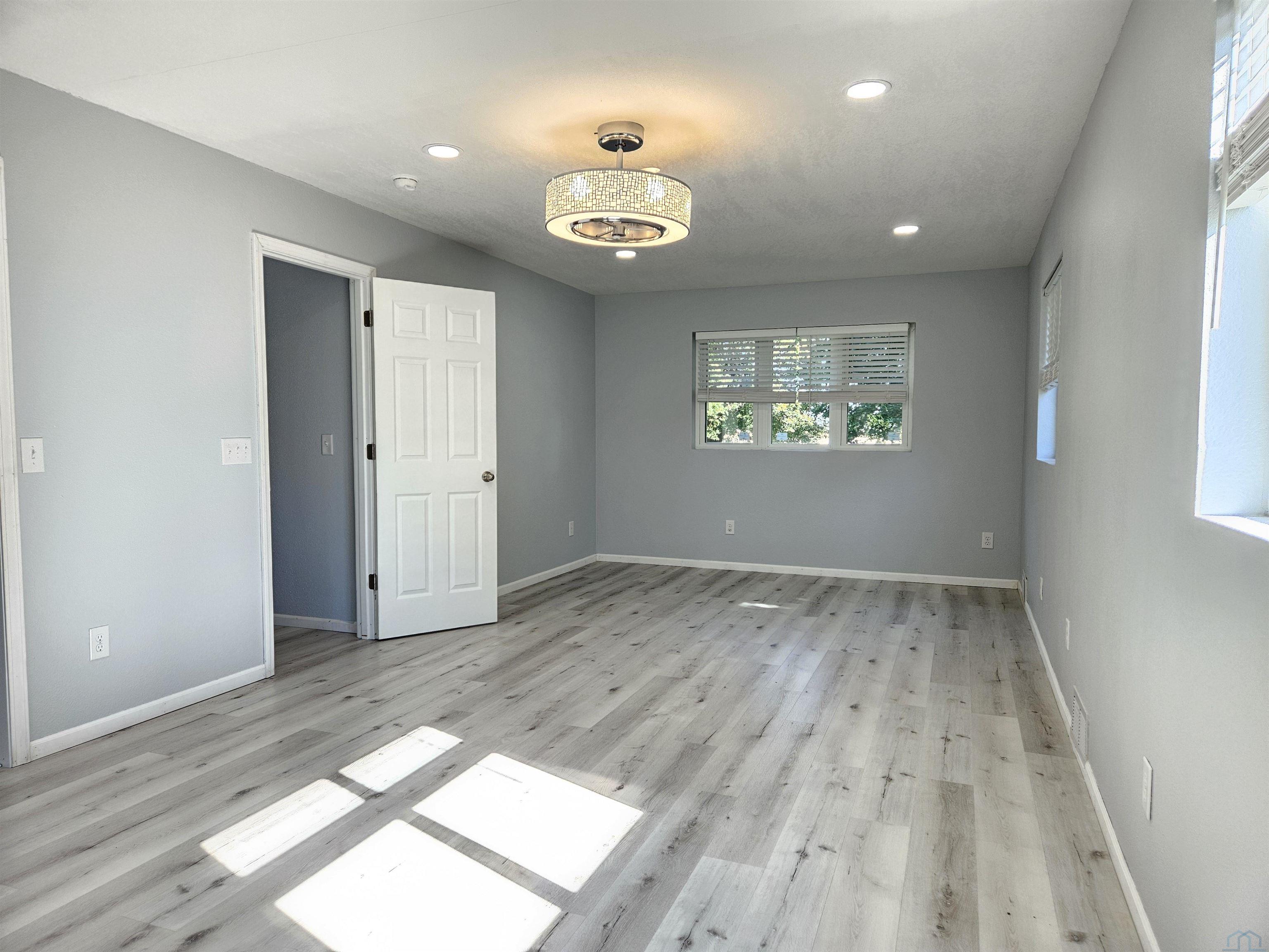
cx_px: 634
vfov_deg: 58.9
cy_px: 476
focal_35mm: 23
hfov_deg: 73.9
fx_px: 843
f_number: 1.8
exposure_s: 1/120
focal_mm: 5.4
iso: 80
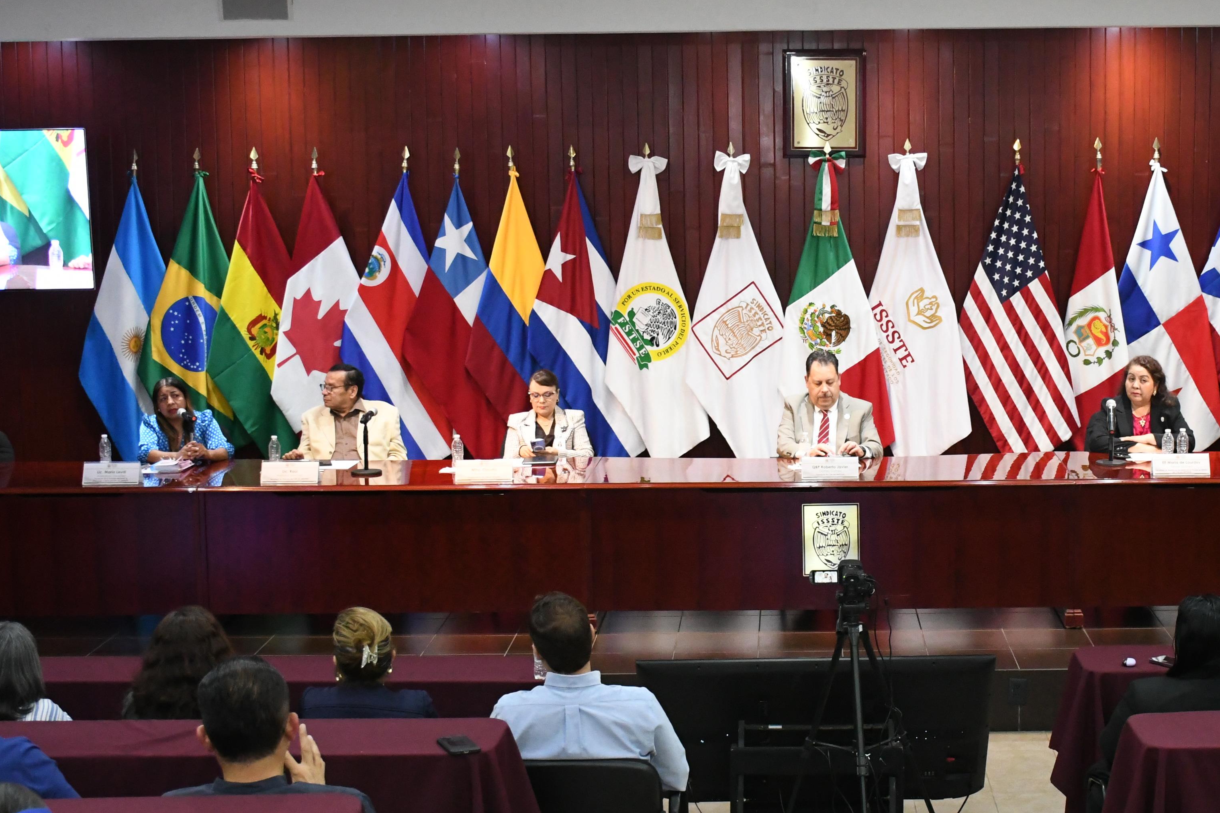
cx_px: 812
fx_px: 2237
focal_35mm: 66
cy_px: 422
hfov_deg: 30.3
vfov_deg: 20.6
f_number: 5.6
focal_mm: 32
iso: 5000
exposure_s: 1/100
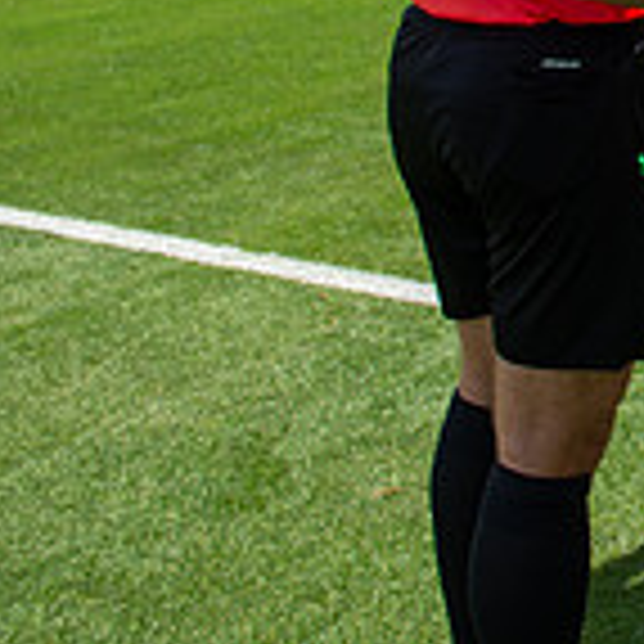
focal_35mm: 83
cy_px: -209
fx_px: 1747
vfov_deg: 19.2
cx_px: 1144
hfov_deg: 17.2
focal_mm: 24
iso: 200
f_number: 5.6
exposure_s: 1/640
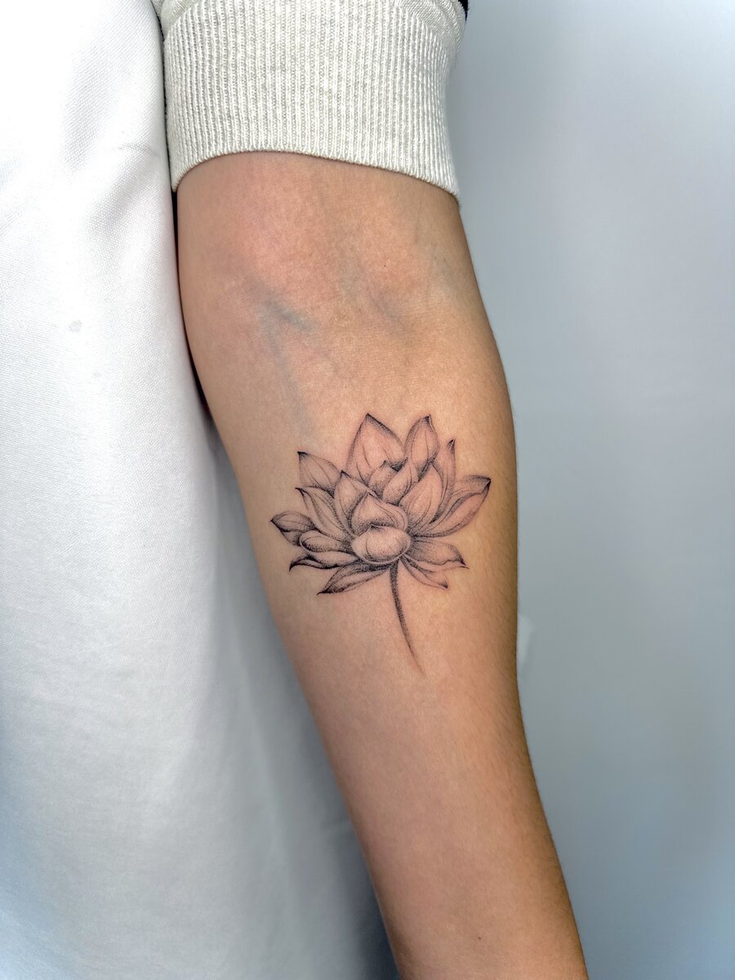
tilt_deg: -20.3
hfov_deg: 56.8
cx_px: 368
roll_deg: +5.0
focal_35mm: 24
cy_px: 490
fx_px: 679
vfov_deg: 71.6
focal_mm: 6.86
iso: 80
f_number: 1.78
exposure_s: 1/120
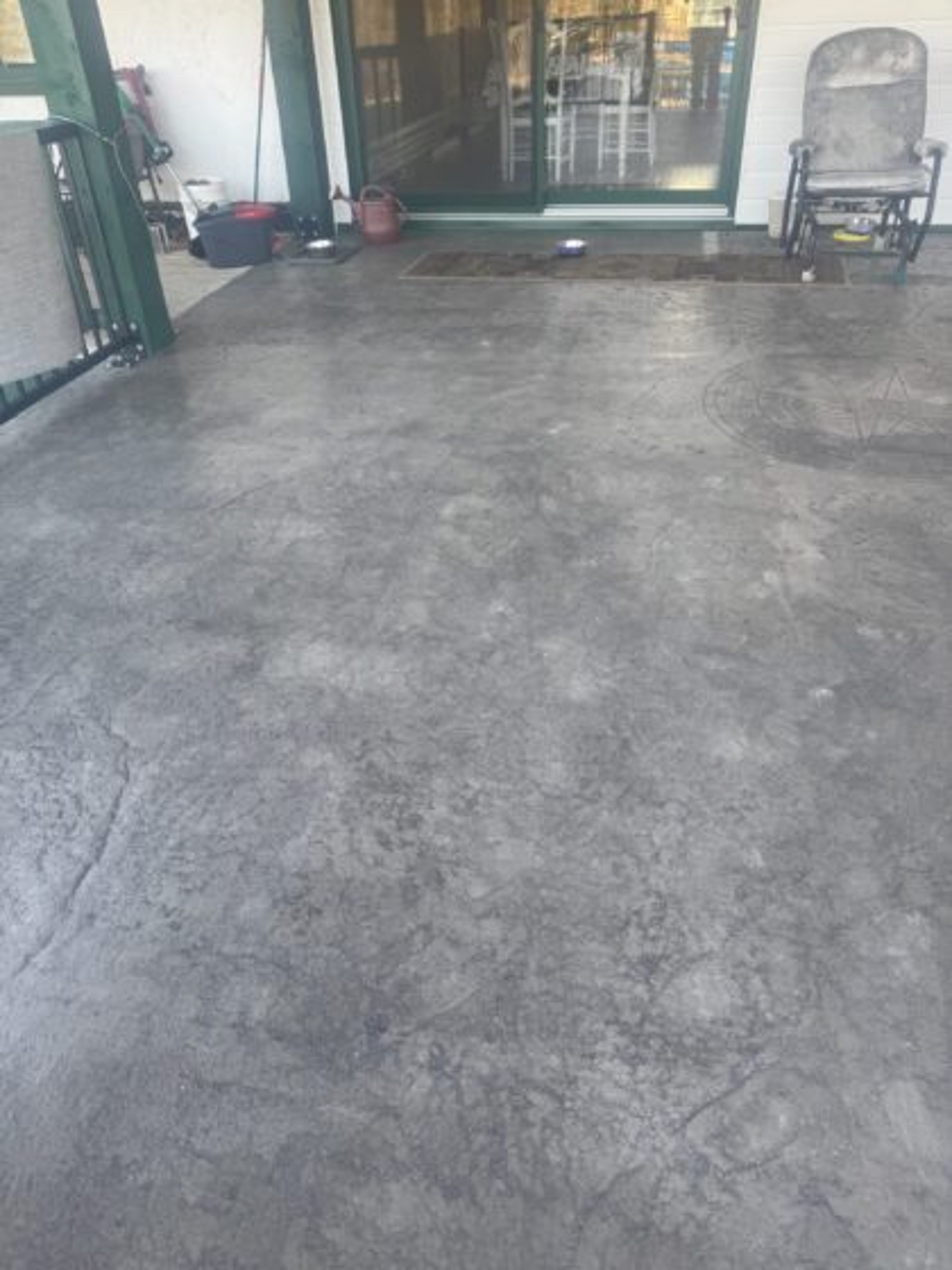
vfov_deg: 71.6
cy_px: 635
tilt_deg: -36.2
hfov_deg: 56.8
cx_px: 476
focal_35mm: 24
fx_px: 880
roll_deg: +2.4
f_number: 1.78
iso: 50
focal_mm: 6.76
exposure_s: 1/125
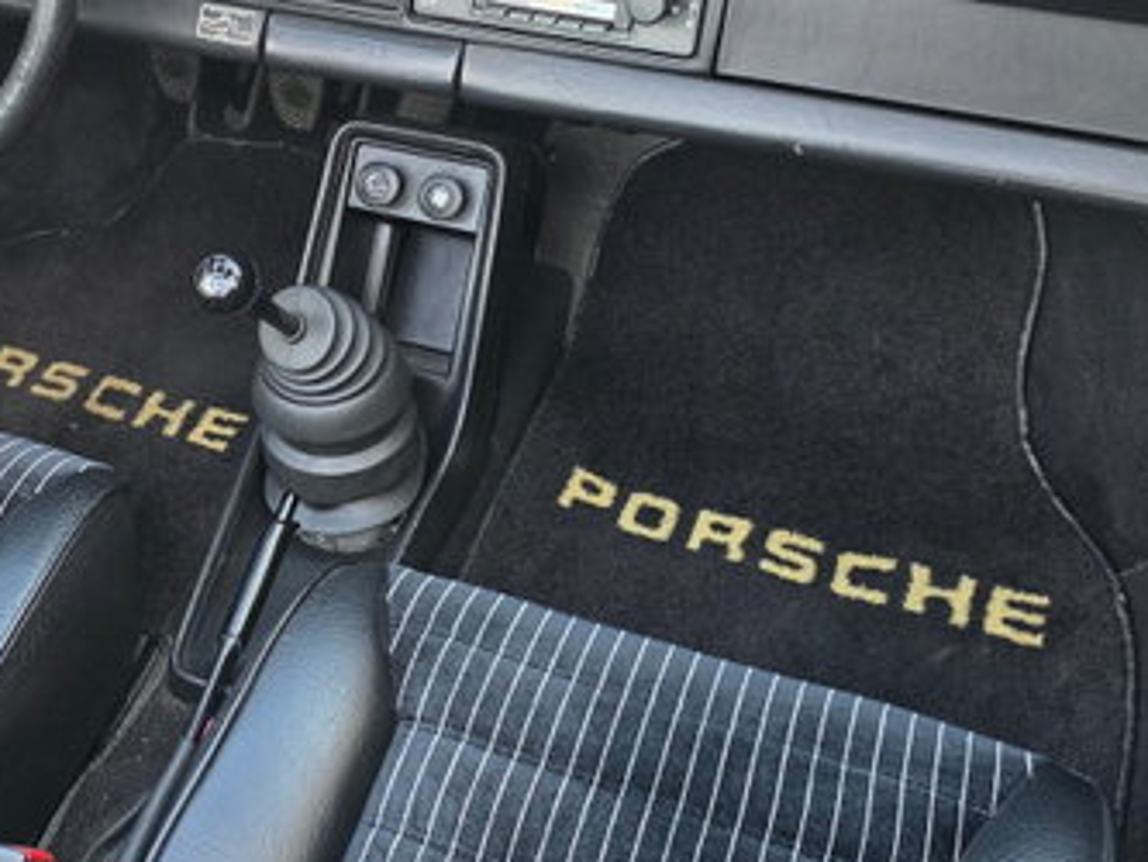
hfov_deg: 35.3
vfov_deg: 27.3
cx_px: 279
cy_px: 276
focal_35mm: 53
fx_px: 1758
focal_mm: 6.3
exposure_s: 1/180
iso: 200
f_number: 1.7
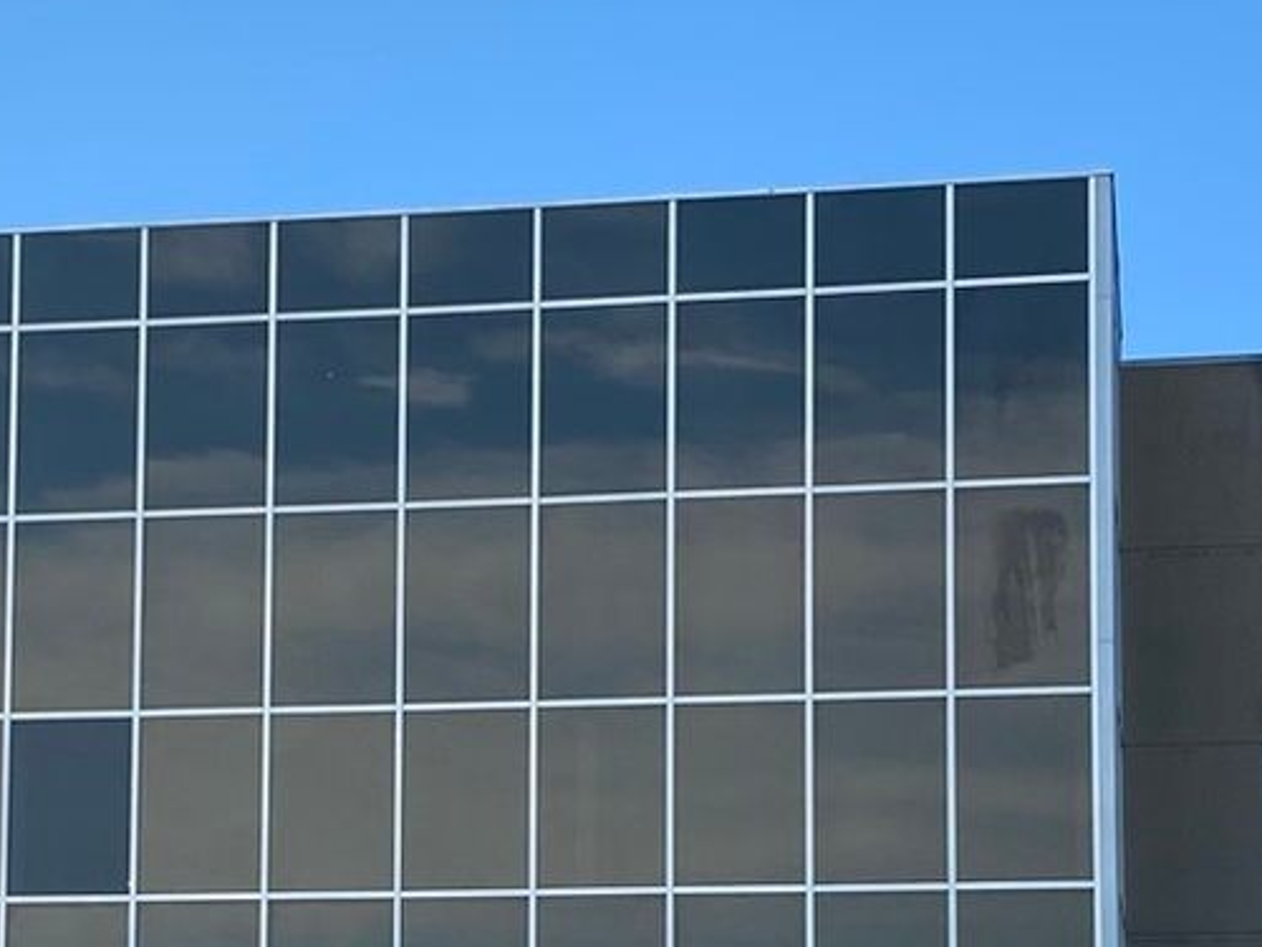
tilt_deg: +7.8
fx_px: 3792
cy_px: 904
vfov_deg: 14.1
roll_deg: -0.7
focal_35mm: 104
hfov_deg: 18.8
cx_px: 391
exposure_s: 1/2028
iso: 32
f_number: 1.8
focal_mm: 4.25
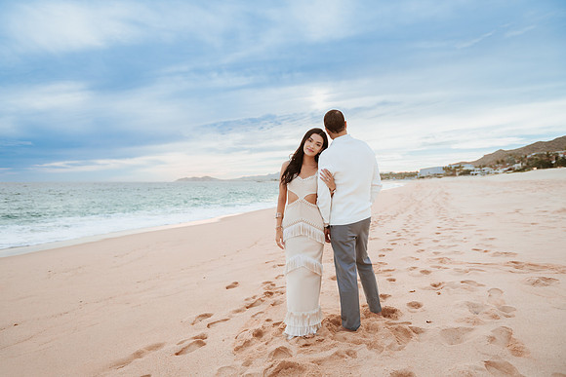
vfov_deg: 53.2
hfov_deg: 73.7
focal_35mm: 24
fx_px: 377
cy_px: 188
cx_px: 283
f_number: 3.2
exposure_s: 1/1600
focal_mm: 24
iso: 250
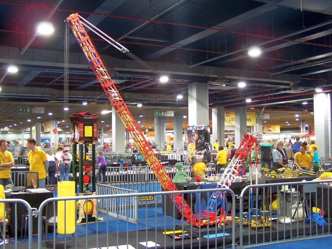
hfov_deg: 46.8
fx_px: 384
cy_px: 124
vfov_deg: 36.0
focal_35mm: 40
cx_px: 166
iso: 80
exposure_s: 1/2
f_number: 2.8
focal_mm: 6.7
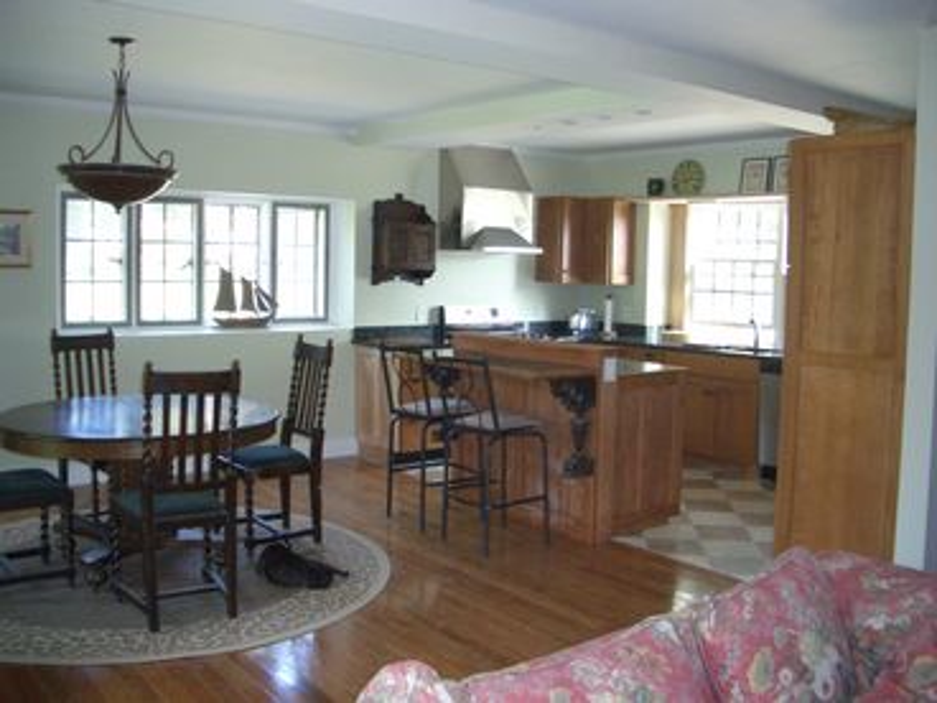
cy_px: 352
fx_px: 947
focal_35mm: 35
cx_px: 468
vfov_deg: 40.7
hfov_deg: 52.6
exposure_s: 1/60
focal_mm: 5.8
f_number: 2.6
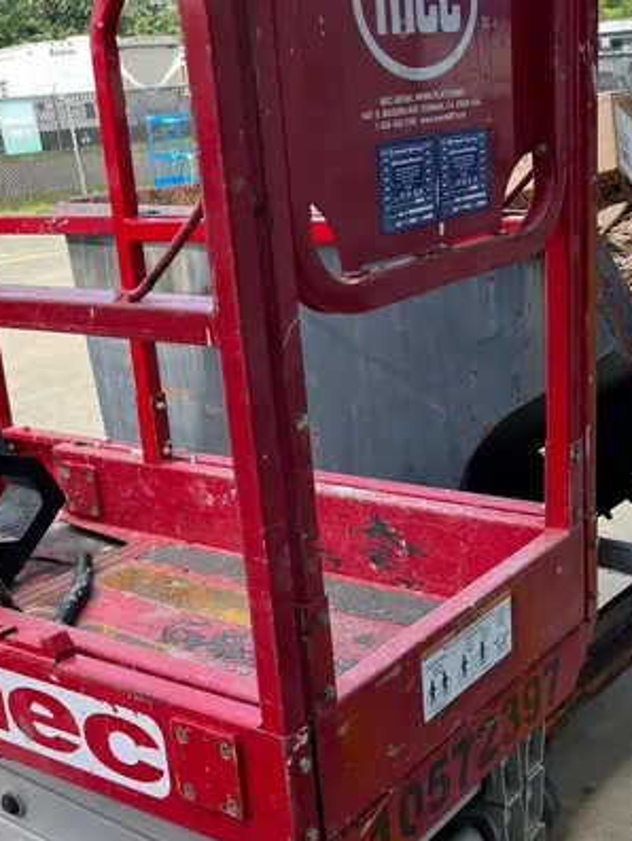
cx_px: 331
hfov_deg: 30.3
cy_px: 520
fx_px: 1168
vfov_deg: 39.4
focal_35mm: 48
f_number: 1.6
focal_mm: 5.1
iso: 50
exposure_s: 1/390
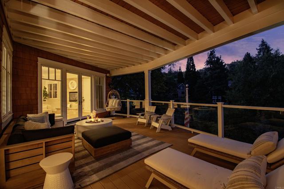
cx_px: 142
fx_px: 118
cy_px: 94
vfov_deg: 77.4
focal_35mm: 15
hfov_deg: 100.4
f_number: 8
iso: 200
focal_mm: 10
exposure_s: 1.6
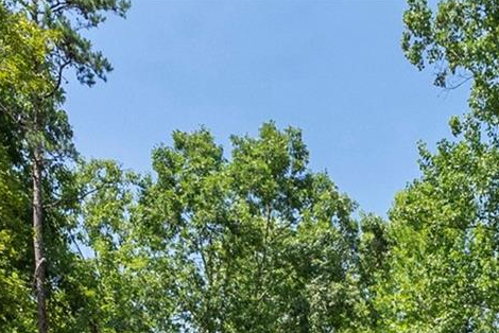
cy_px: 721
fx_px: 888
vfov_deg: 15.5
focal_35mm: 64
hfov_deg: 29.4
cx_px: 496
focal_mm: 14.7
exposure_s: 1/500
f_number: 9
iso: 2000
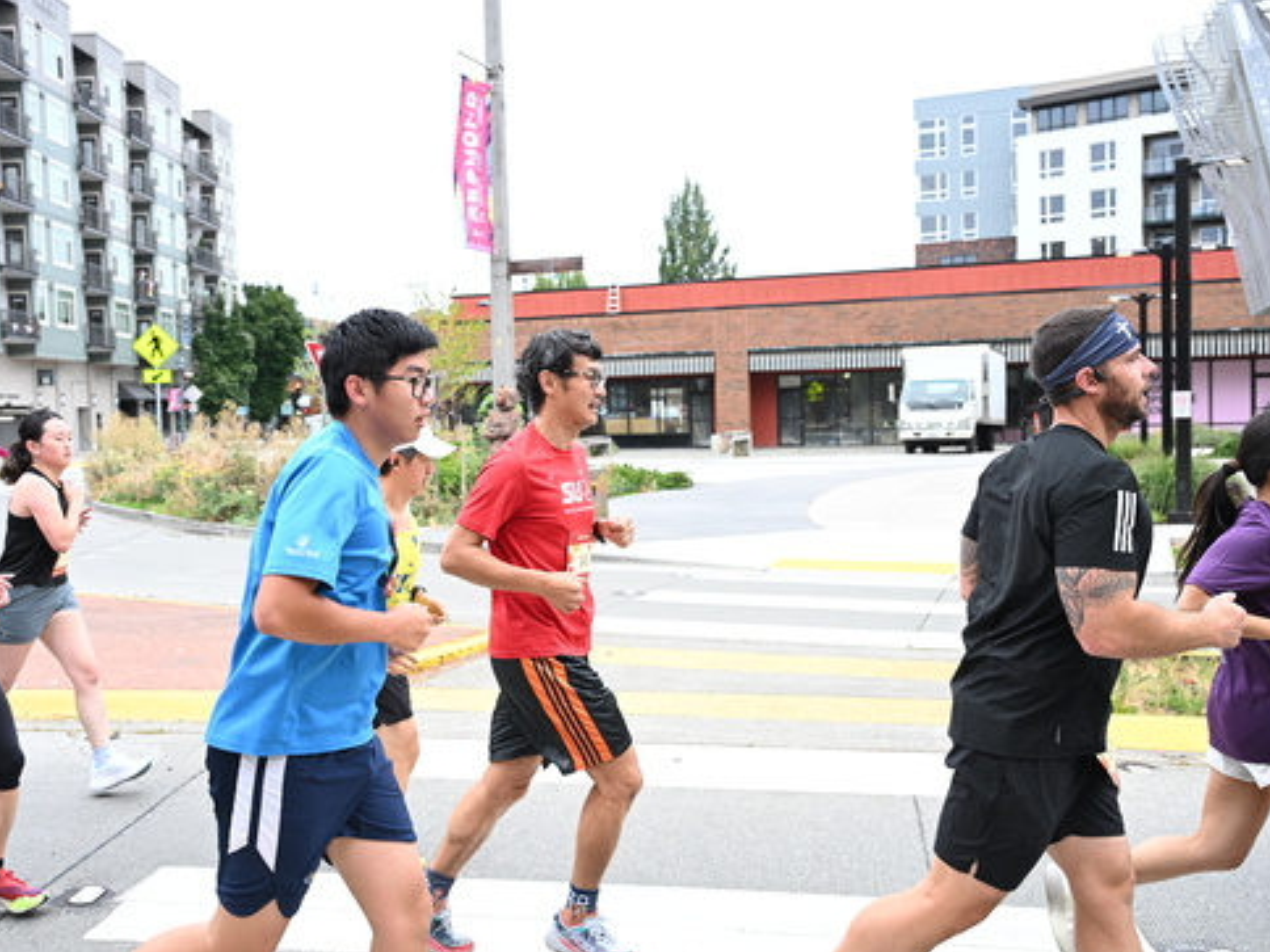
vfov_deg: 40.7
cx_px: 585
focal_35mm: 35
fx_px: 1284
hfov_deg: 52.6
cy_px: 479
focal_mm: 32
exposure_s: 1/640
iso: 2000
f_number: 4
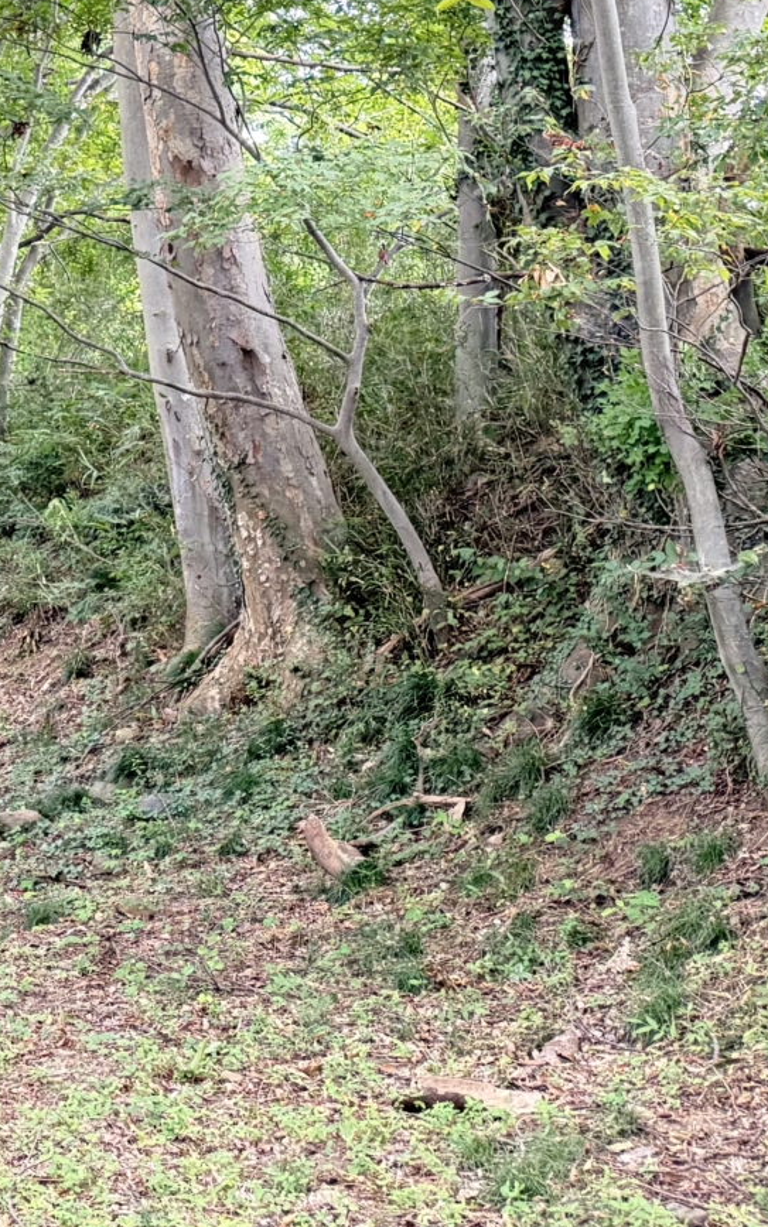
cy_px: 126
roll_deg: -3.5
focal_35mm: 75
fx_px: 2510
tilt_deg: +18.0
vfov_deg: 26.6
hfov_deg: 14.2
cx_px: -823
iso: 200
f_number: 1.78
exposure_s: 1/155
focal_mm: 6.76
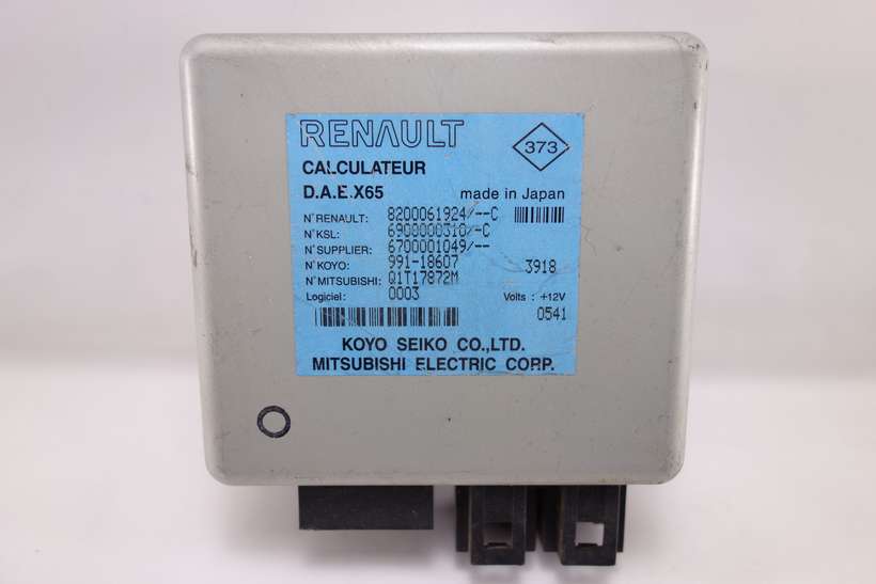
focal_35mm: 28
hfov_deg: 65.5
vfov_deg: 46.4
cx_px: 438
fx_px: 681
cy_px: 292
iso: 125
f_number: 2.2
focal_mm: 10.4
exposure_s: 1/100
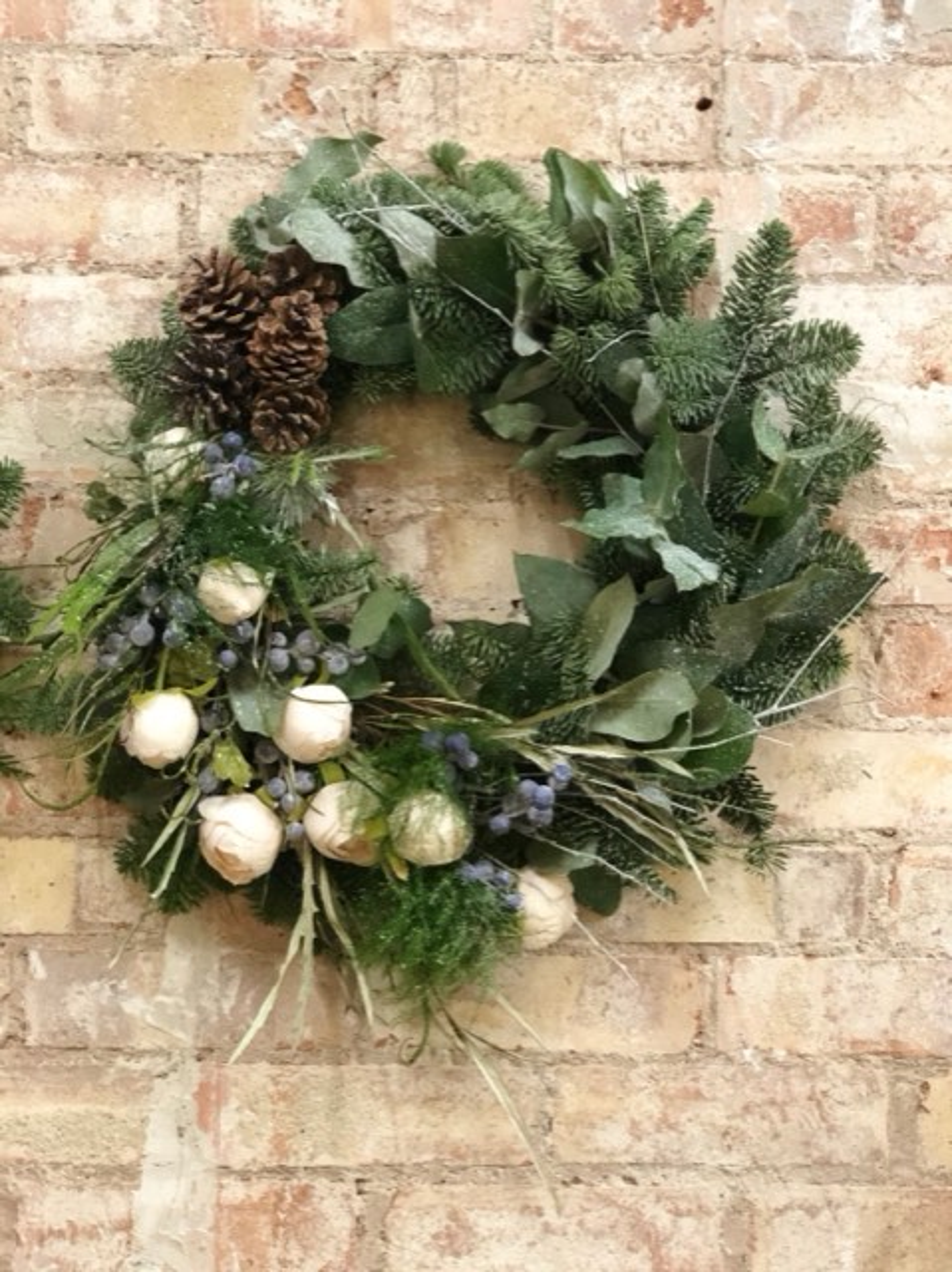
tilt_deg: +1.2
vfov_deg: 33.8
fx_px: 2093
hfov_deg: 25.6
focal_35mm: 57
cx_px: 476
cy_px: 636
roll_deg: -0.9
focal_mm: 6.6
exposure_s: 1/33
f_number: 2.8
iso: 500
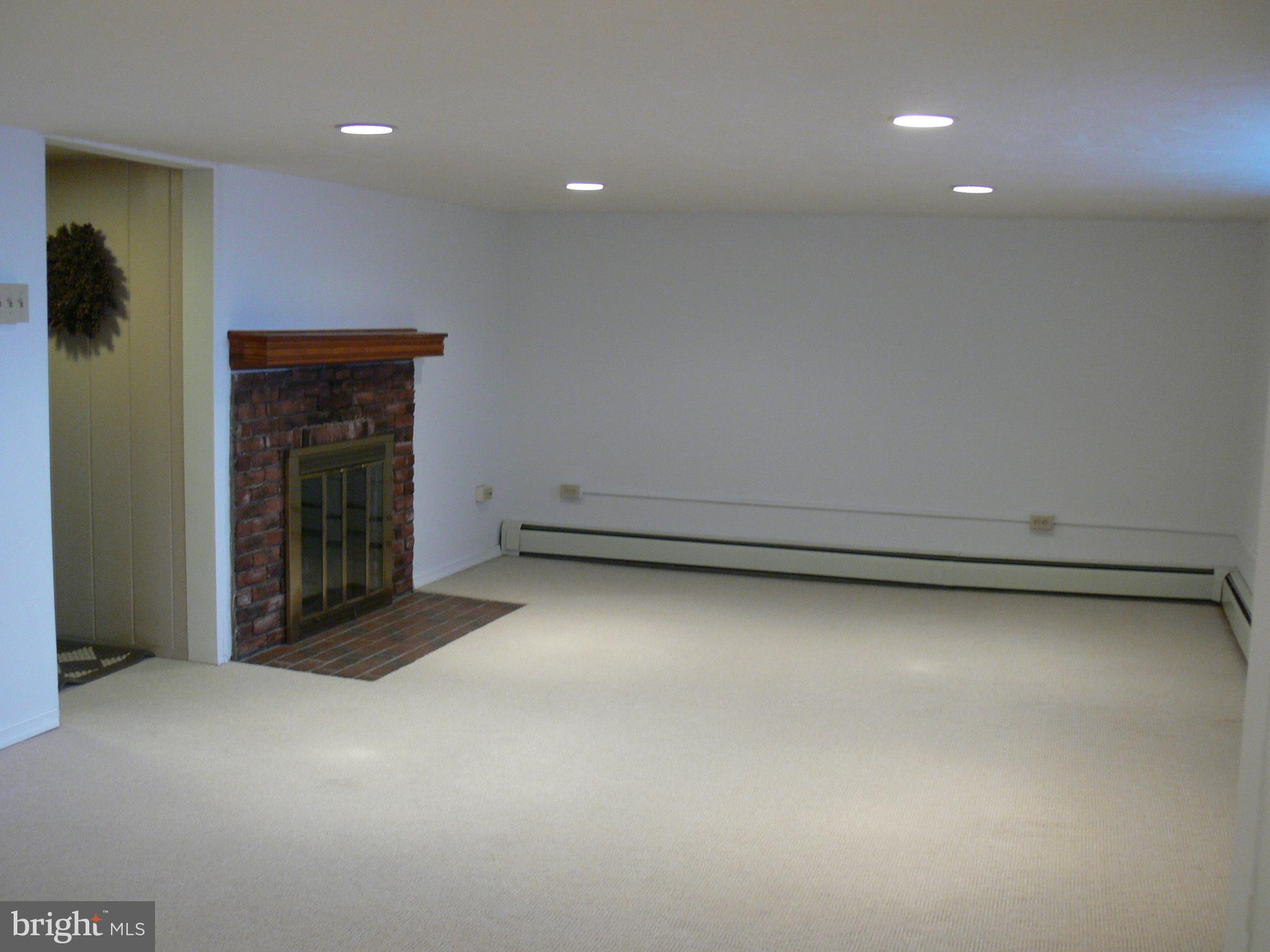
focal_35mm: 38
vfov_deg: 37.7
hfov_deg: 49.0
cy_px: 476
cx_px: 635
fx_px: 1394
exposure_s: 1/30
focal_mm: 8
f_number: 2.8
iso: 200
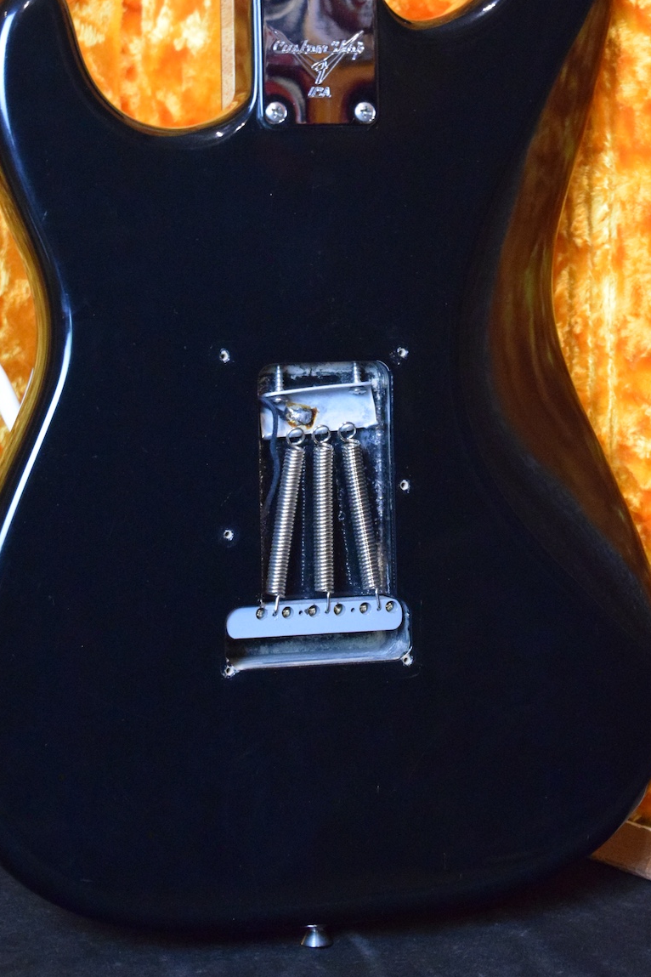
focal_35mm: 94
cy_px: 361
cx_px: 297
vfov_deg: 21.6
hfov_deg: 14.5
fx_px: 2550
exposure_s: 1/60
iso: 6400
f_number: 5.3
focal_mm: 48
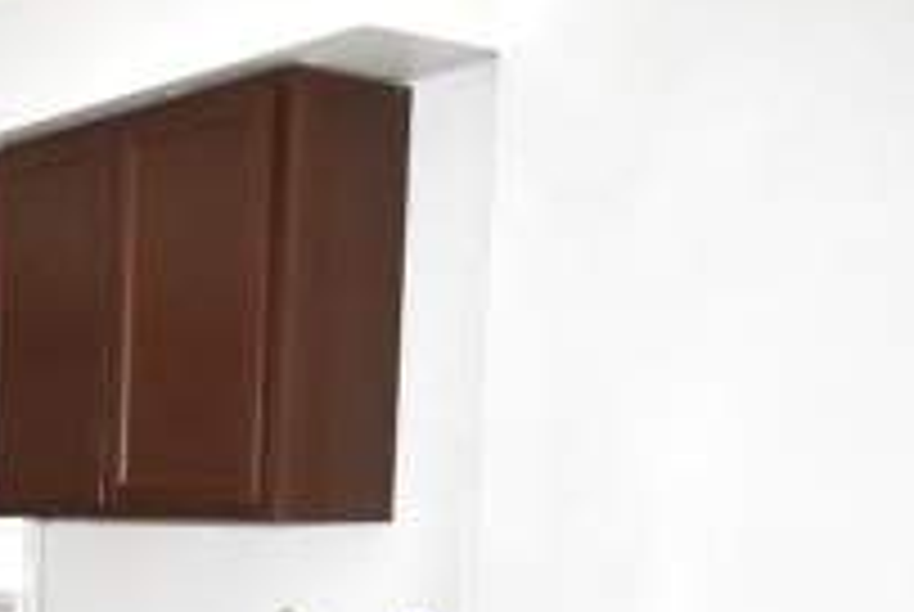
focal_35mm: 59
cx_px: -410
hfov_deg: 26.1
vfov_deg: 22.0
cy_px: 646
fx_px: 1500
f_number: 4.5
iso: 800
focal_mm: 10
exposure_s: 1/60
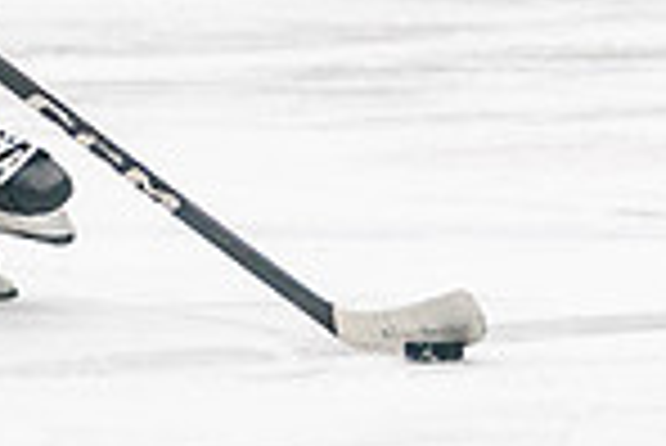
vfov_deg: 1.8
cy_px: -209
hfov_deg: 2.7
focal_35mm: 773
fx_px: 14314
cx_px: -111
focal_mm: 144
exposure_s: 1/1250
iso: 3200
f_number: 2.8
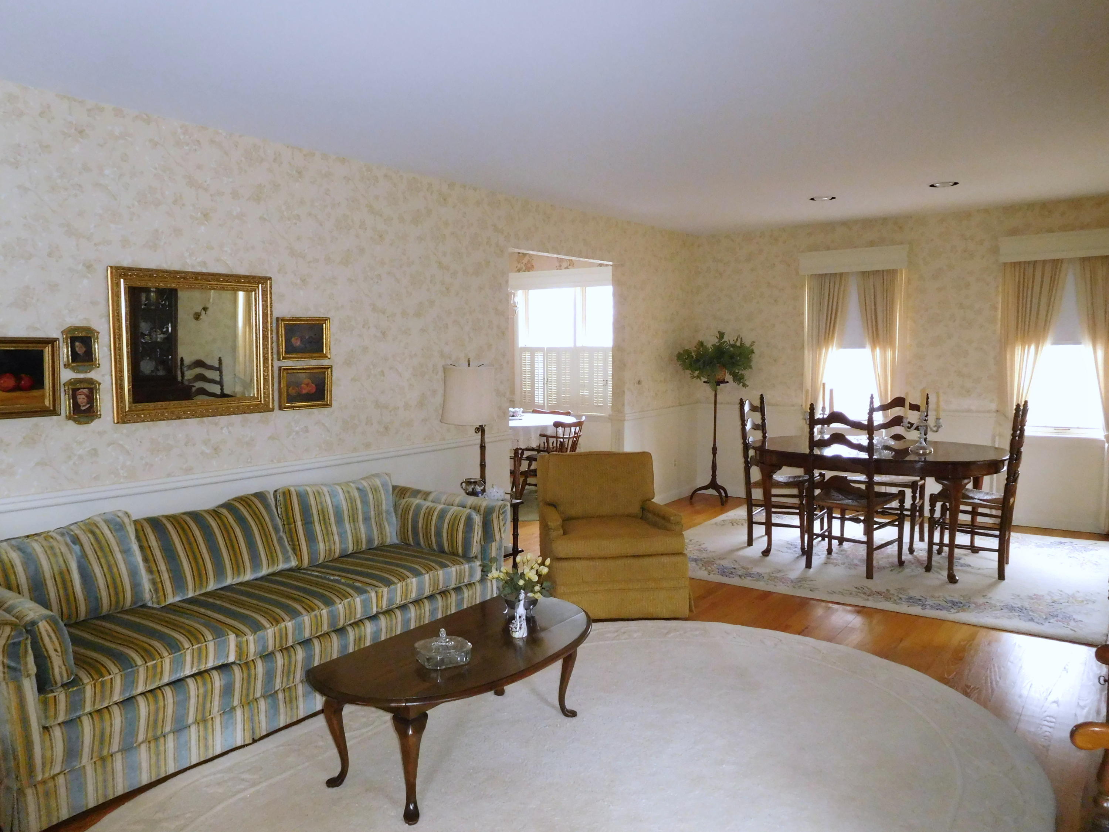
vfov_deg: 54.9
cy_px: 416
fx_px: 801
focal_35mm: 25
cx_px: 554
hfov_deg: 69.4
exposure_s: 1/30
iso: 720
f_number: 3.4
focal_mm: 4.5
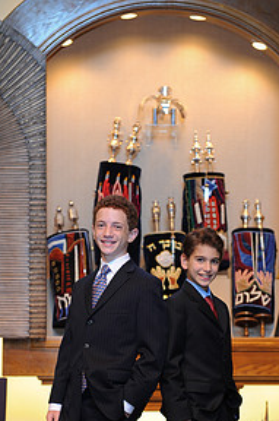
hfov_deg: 14.1
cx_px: 150
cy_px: 316
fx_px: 1132
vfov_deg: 20.9
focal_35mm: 97
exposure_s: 1/50
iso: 500
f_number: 4
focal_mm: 62
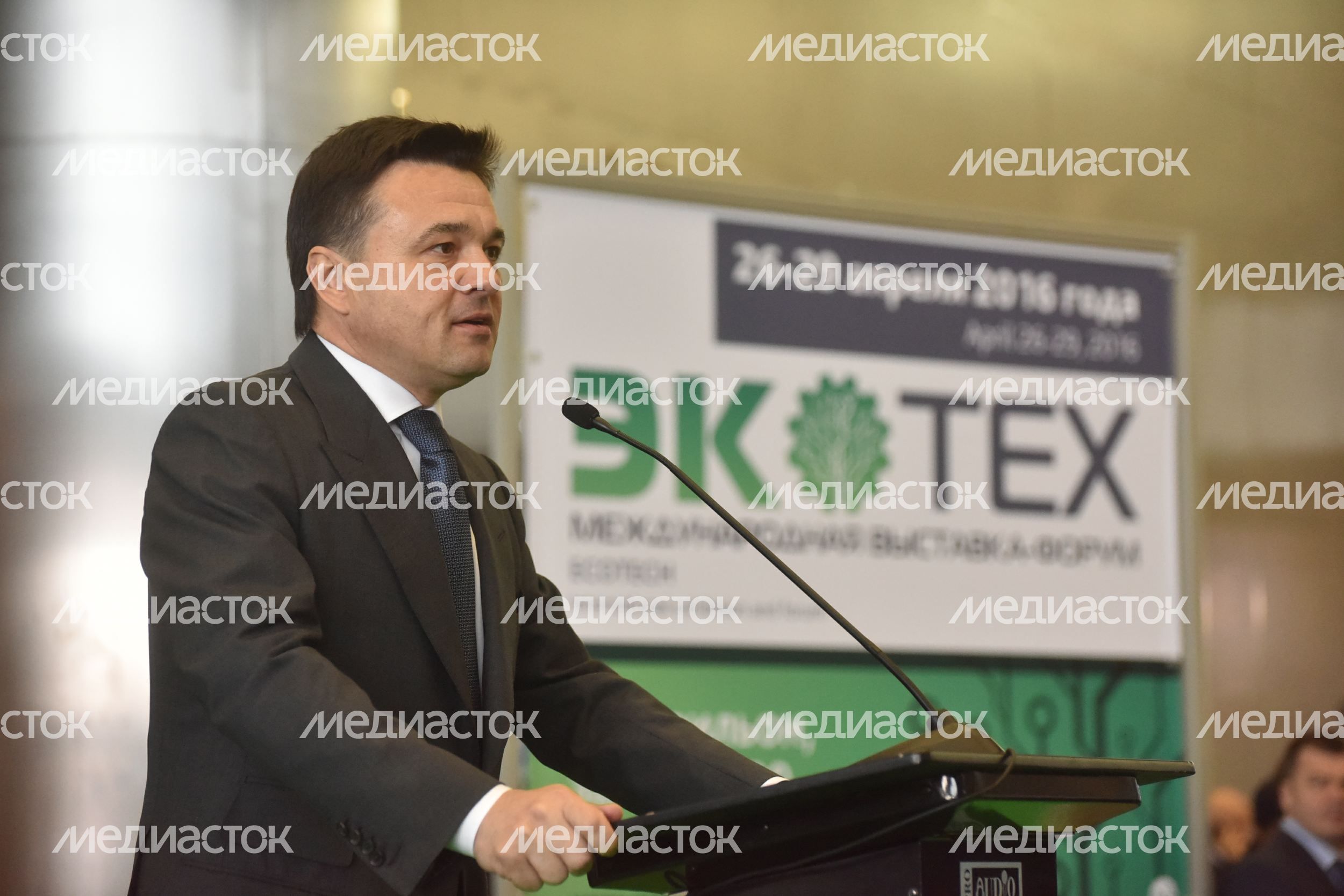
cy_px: 448
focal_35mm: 102
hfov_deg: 20.0
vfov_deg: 13.4
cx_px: 672
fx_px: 3809
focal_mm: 102
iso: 3200
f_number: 4.5
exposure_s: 1/200
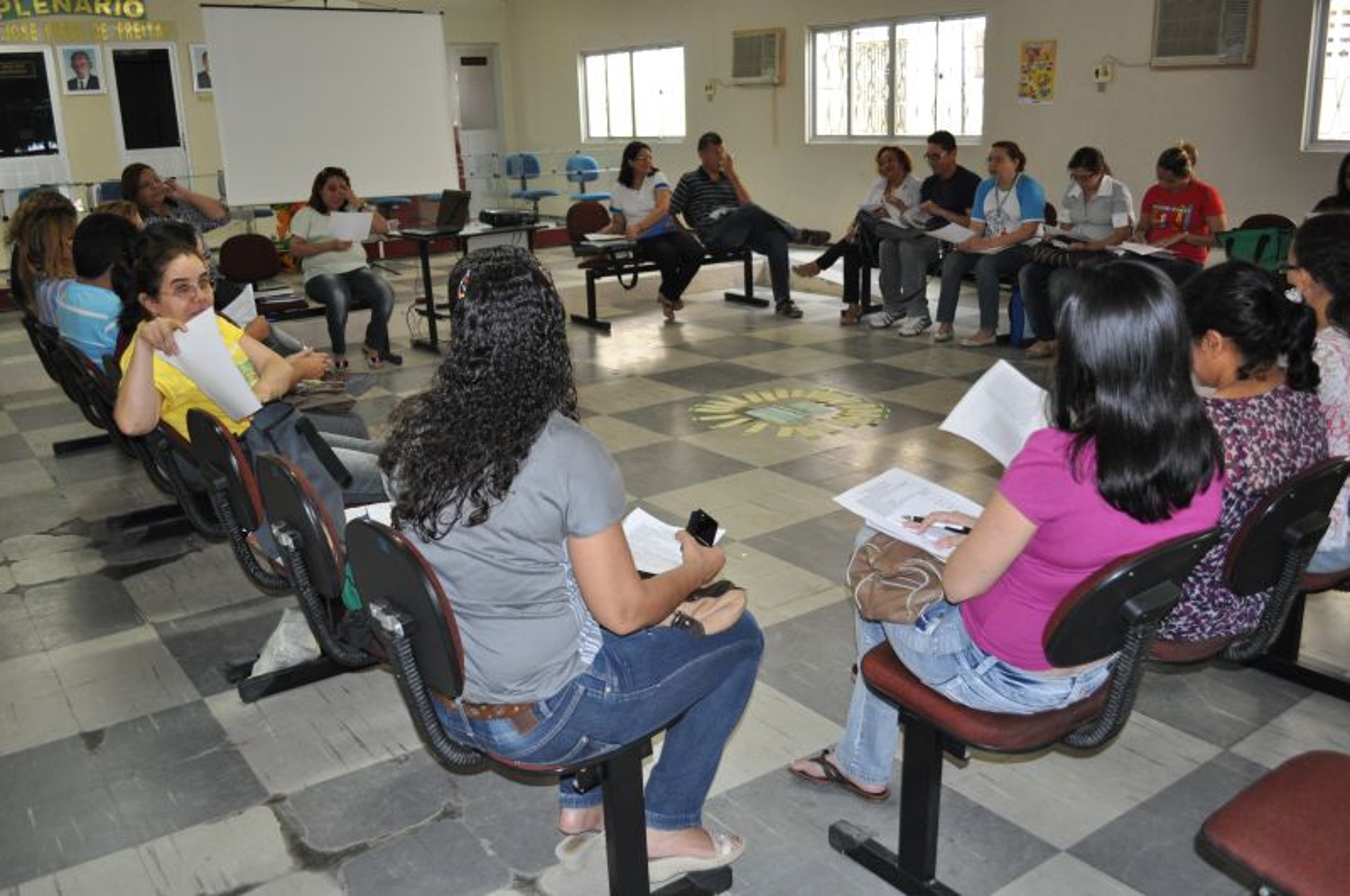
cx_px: 675
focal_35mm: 30
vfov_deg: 43.5
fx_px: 1123
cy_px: 448
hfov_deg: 62.0
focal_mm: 20
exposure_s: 1/60
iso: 800
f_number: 3.8
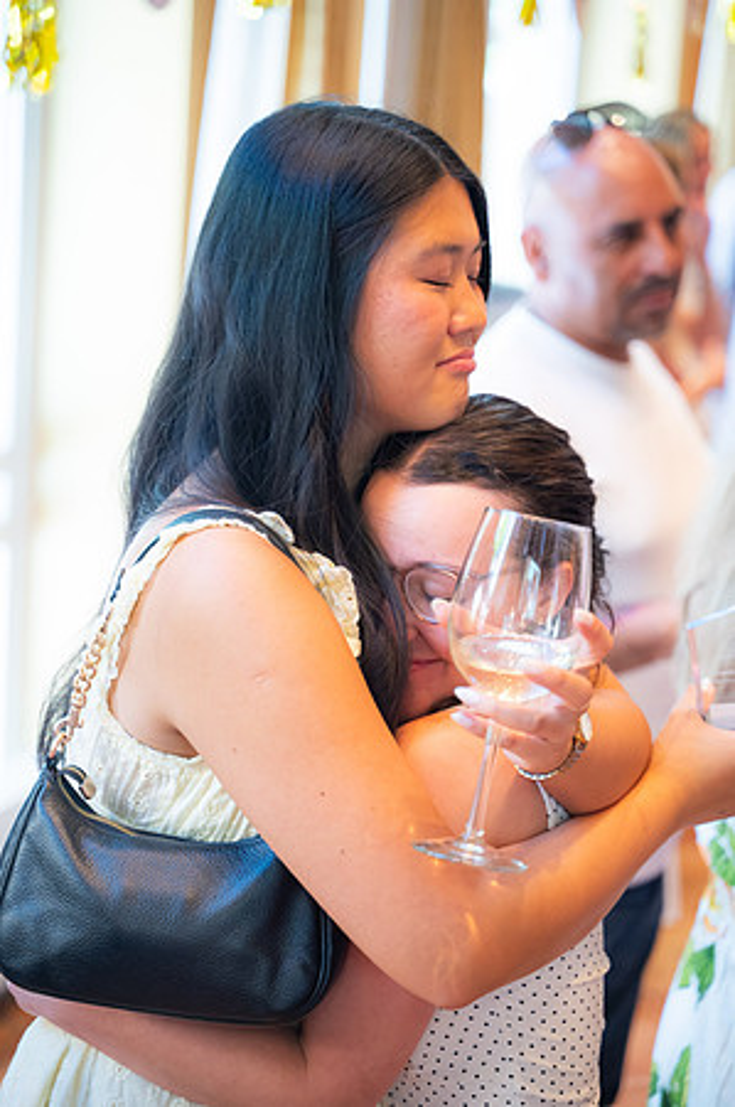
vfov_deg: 27.0
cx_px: 368
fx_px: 2302
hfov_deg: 18.1
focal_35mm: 75
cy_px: 554
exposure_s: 1/125
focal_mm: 75
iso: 2000
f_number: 2.8
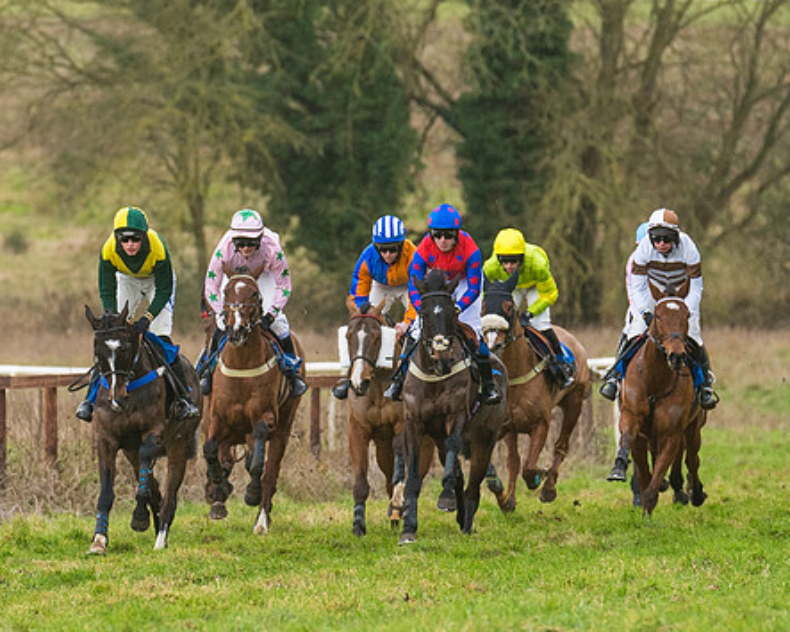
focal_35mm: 701
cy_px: 244
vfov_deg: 2.2
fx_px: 16383
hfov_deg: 2.8
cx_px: 174
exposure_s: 1/1000
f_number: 4
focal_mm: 240
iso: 800
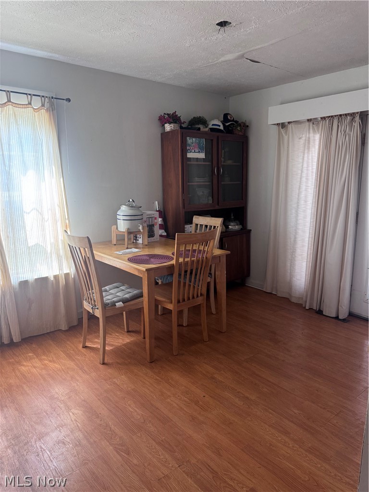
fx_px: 341
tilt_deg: -11.6
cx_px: 184
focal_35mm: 24
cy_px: 246
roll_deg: +0.9
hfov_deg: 56.8
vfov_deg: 71.6
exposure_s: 1/60
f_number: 1.78
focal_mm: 6.76
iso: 250
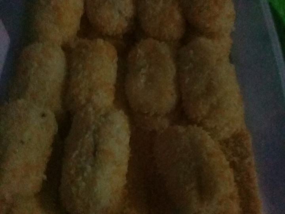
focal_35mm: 31
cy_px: 107
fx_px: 255
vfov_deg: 45.4
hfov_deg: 58.4
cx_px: 142
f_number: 2.2
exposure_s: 1/17
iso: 1250
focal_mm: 3.3
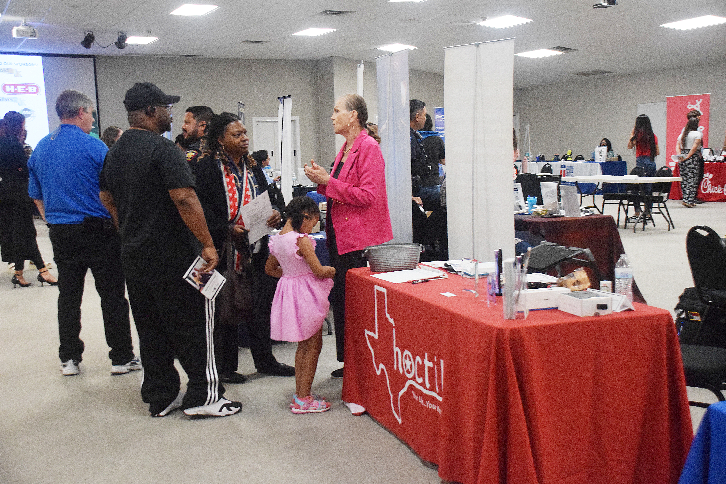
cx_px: 363
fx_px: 938
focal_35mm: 46
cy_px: 242
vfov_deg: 28.9
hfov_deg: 42.3
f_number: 4
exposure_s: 1/100
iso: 3200
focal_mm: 31
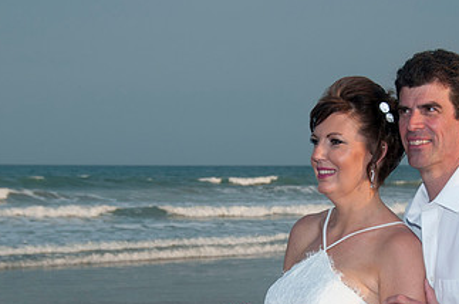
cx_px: 281
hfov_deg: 17.5
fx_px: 1489
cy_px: 268
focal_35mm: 117
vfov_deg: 11.6
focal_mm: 42
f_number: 7.1
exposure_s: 1/250
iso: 100
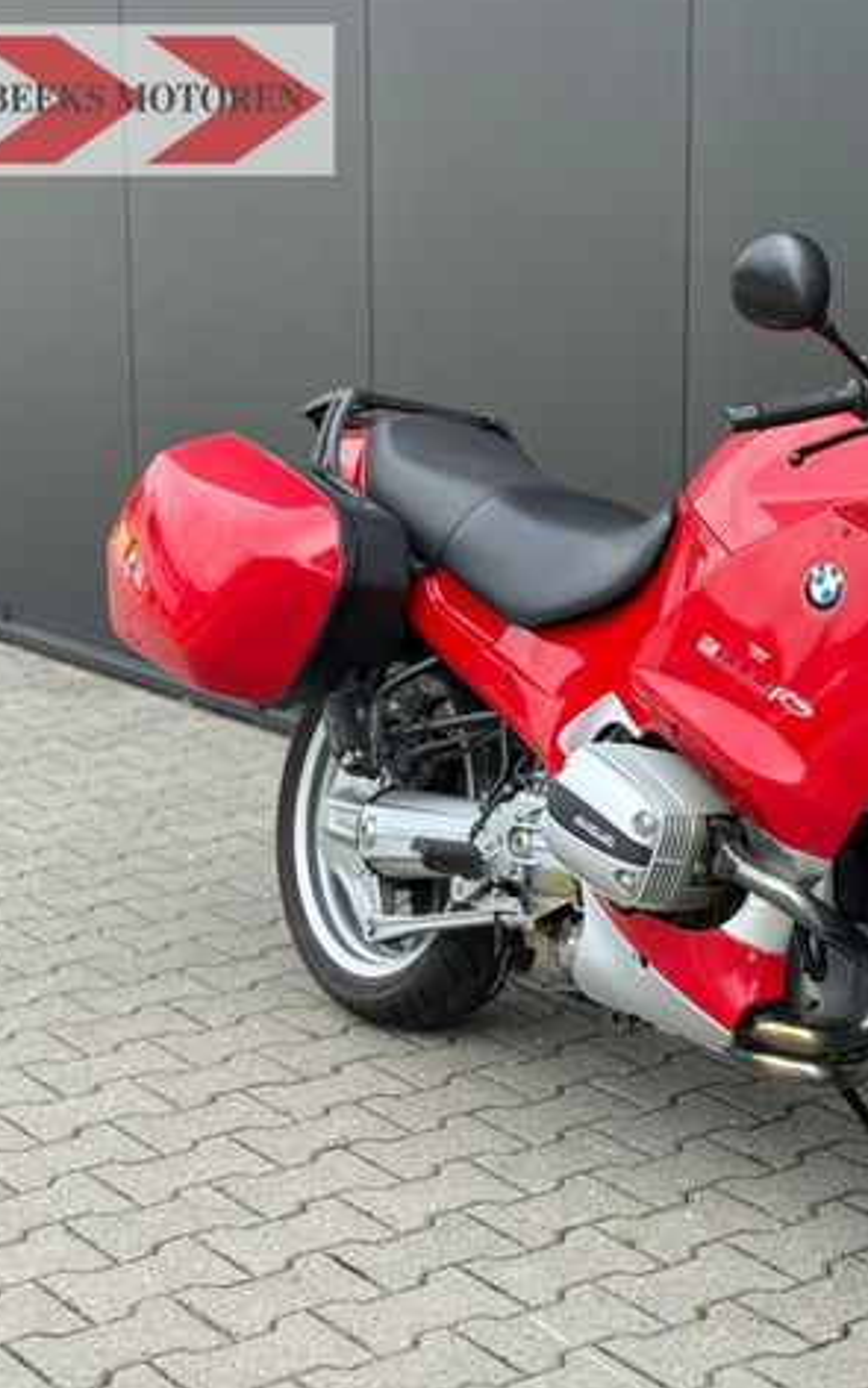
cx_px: 847
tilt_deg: -10.6
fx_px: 2612
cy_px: 685
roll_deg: -1.5
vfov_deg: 29.8
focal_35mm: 69
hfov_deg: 18.4
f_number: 1.78
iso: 80
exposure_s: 1/1222
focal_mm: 6.76
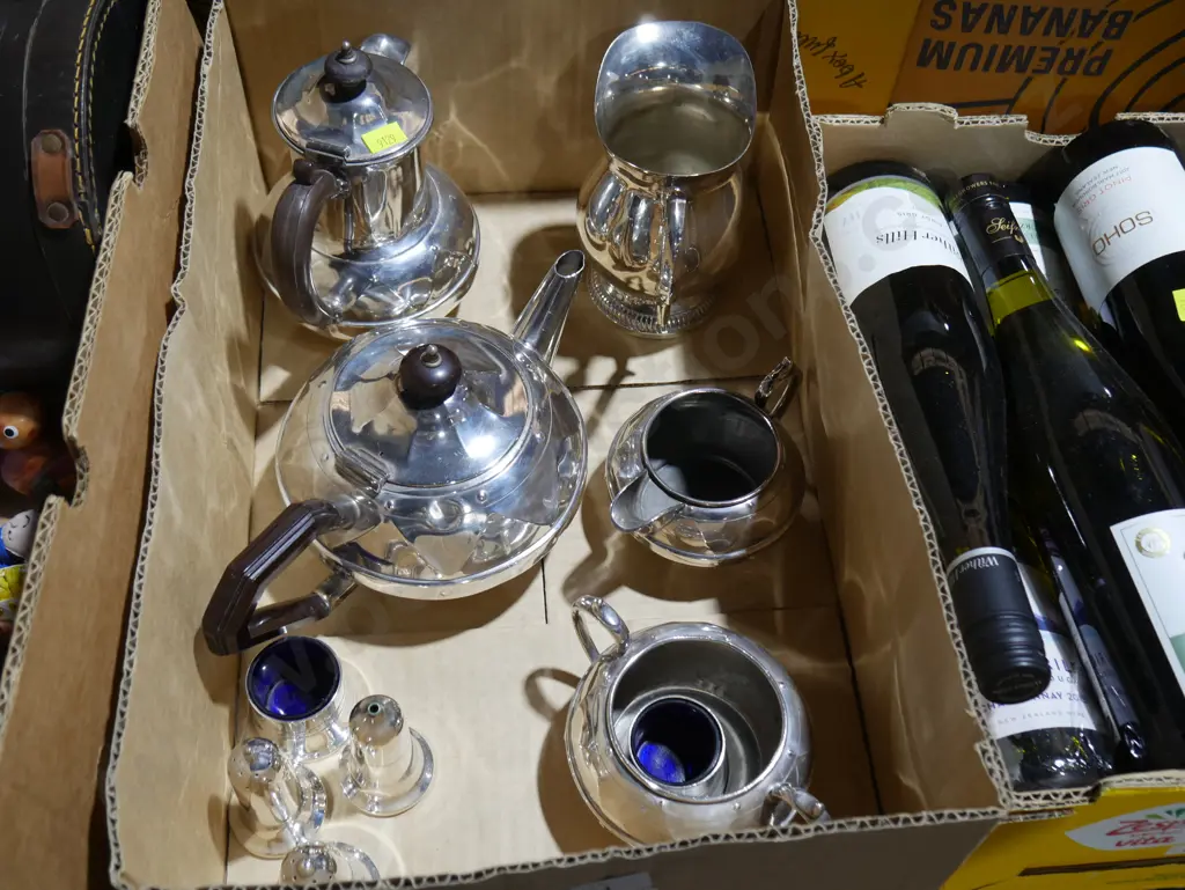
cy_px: 445
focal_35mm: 40
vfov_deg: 36.0
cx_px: 592
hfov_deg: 46.8
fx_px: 1370
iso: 320
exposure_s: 1/60
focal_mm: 20
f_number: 4.4
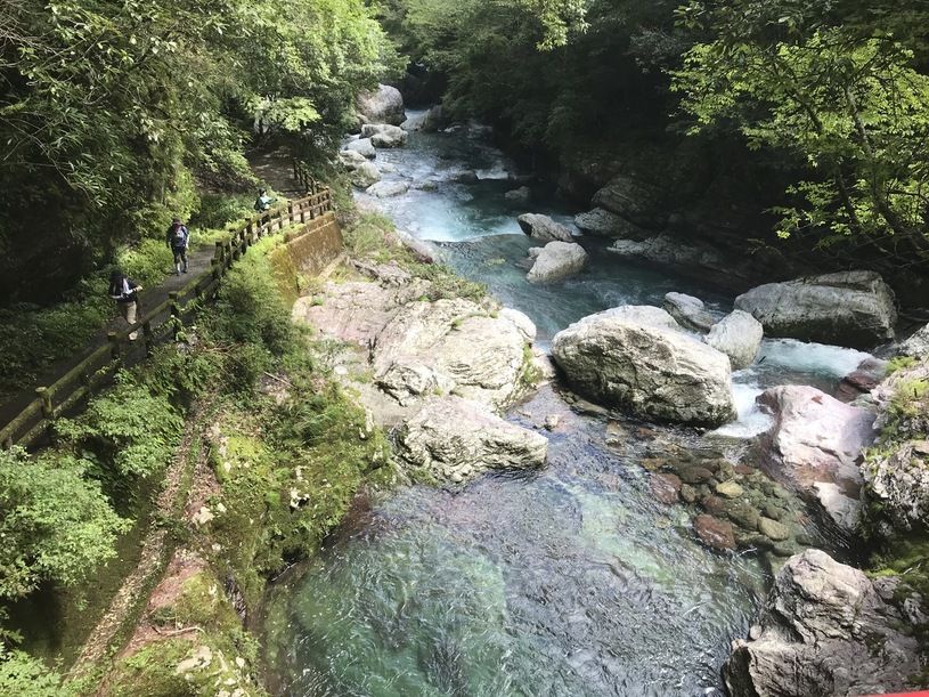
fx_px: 751
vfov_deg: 49.7
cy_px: 348
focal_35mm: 28
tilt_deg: -27.6
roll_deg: +1.0
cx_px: 464
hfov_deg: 63.5
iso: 20
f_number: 1.8
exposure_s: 1/220
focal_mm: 3.99
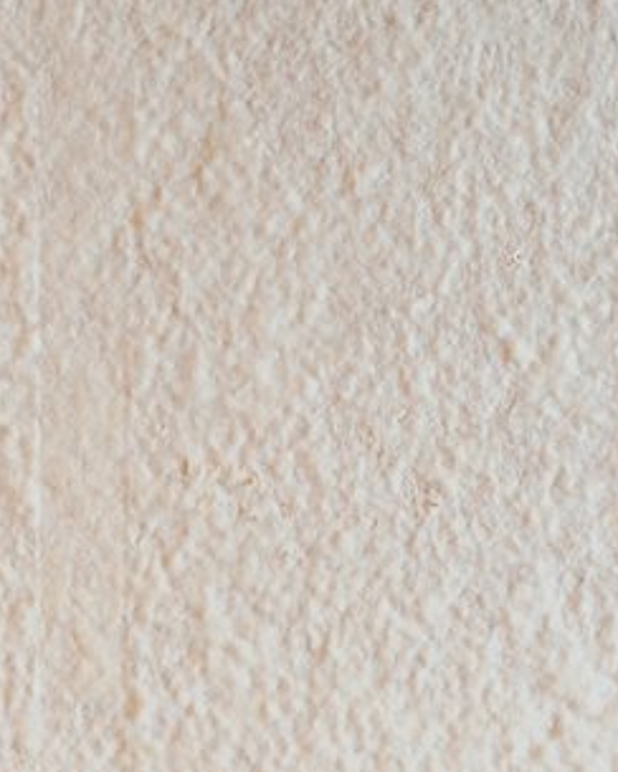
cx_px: -48
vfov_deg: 4.9
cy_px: 1357
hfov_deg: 4.0
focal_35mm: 388
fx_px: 8871
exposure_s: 1
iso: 250
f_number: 20
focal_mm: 105
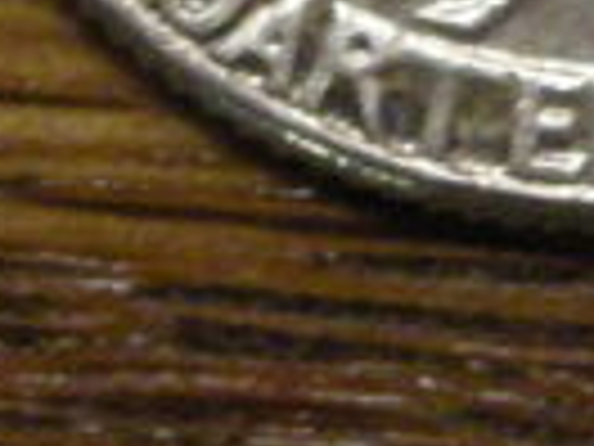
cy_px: -581
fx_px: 9901
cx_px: 634
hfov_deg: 3.4
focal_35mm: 577
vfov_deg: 2.6
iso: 346
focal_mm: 12.3
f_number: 3.9
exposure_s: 1/60.1
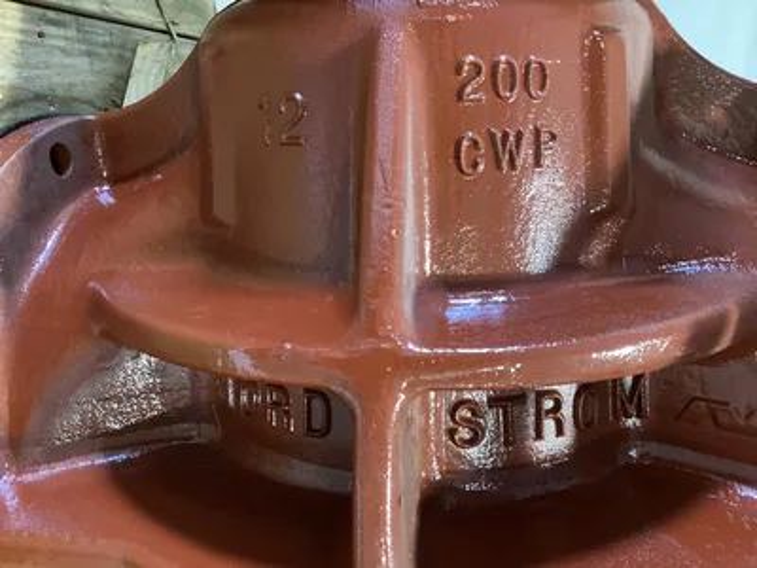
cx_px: 378
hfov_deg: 58.4
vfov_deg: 45.4
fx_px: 678
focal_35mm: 31
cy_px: 284
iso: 640
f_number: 2.4
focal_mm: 3.3
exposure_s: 1/24
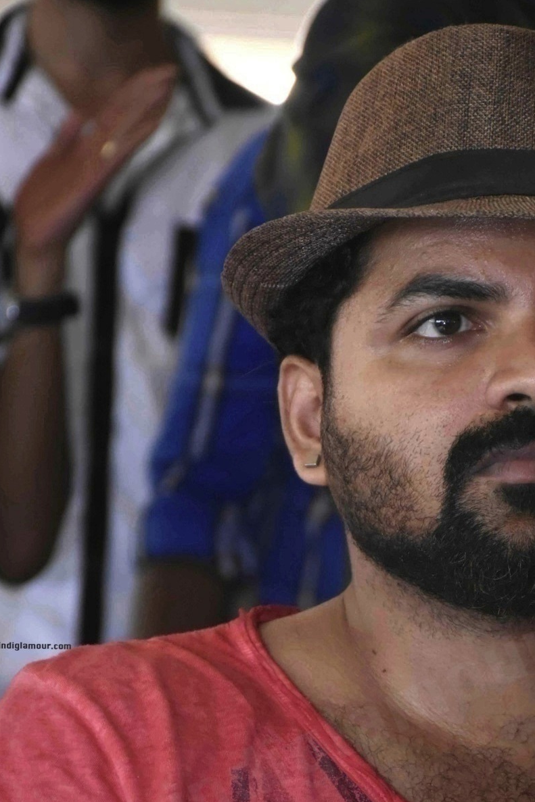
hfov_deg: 5.3
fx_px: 5771
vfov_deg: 7.9
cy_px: 593
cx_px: 438
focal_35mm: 259
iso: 2500
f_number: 5.6
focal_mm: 105
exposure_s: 1/125
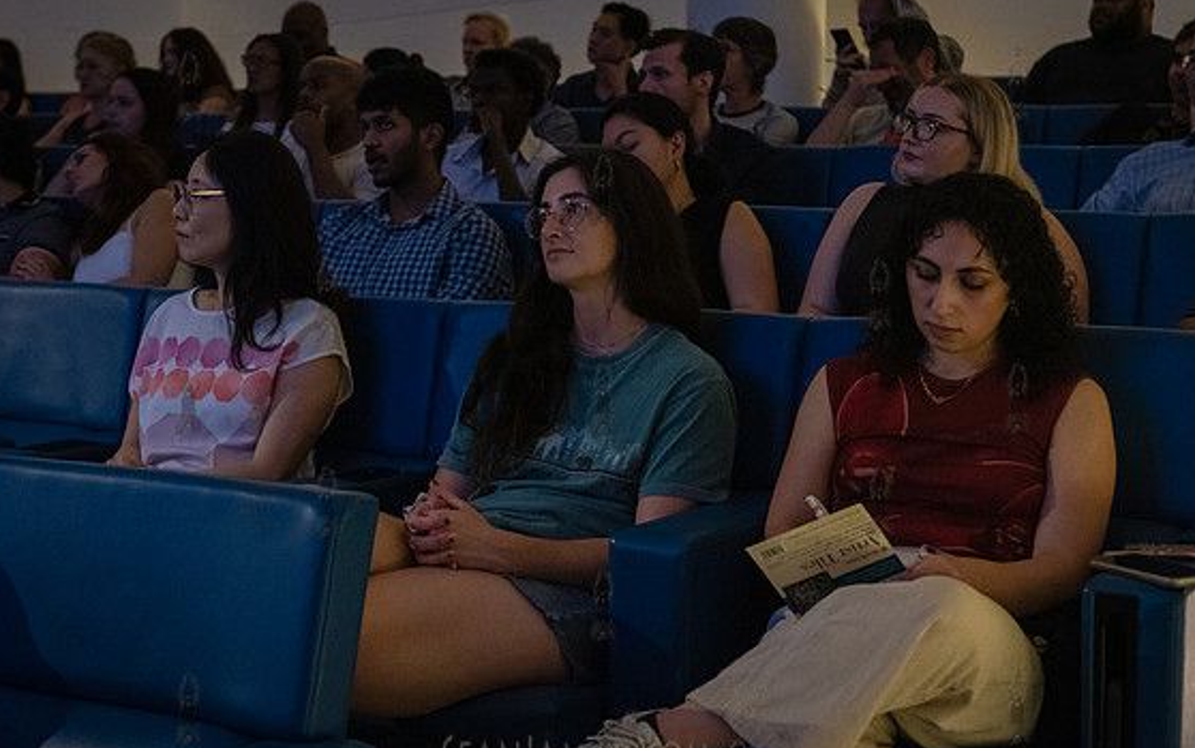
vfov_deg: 19.7
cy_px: 345
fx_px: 2150
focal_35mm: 66
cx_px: 568
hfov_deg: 31.1
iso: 6400
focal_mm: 55
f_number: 3.5
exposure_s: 1/160
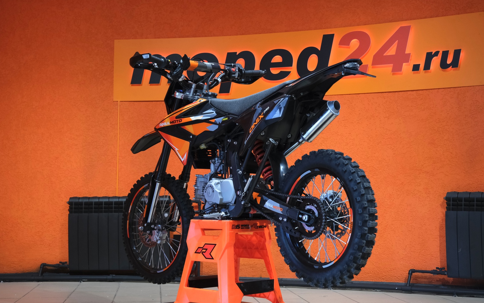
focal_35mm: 53
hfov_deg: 38.2
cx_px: 245
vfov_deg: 24.4
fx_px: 699
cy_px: 142
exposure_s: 1/100
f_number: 4
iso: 1600
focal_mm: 34.2
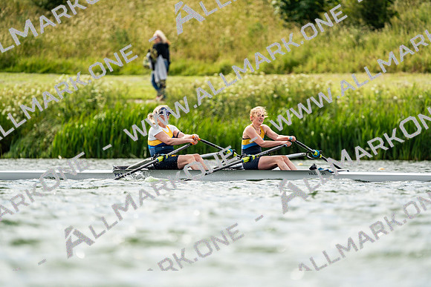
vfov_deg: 2.3
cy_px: 144
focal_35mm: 600
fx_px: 7185
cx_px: 216
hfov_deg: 3.4
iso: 400
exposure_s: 1/2000
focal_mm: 600
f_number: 6.3
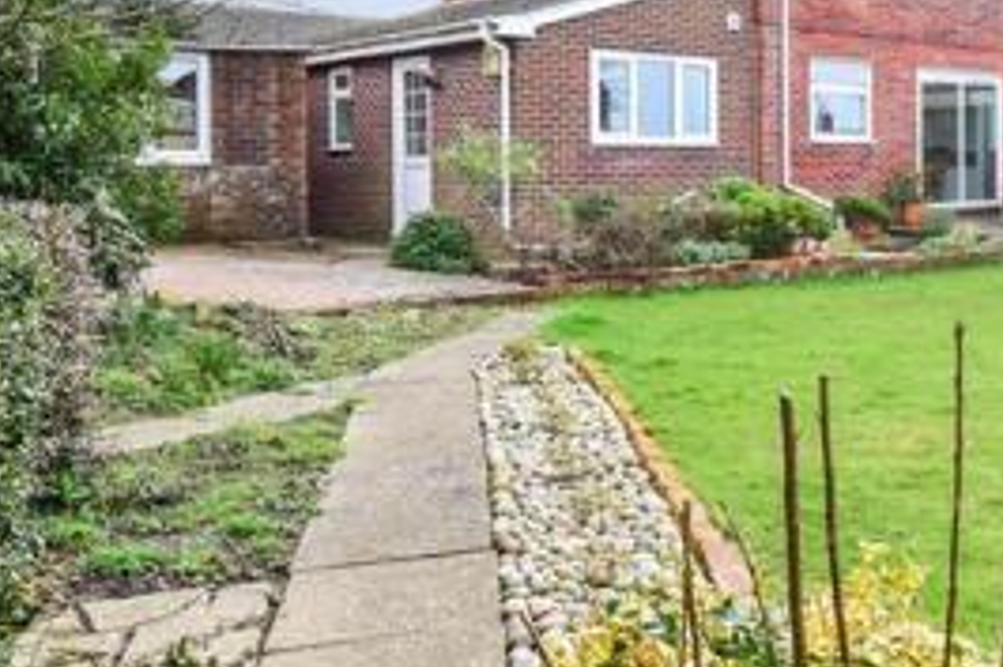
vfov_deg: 31.0
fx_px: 1187
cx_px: 890
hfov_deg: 42.3
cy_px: 179
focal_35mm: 43
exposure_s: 1/250
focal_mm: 11.5
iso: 400
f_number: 8
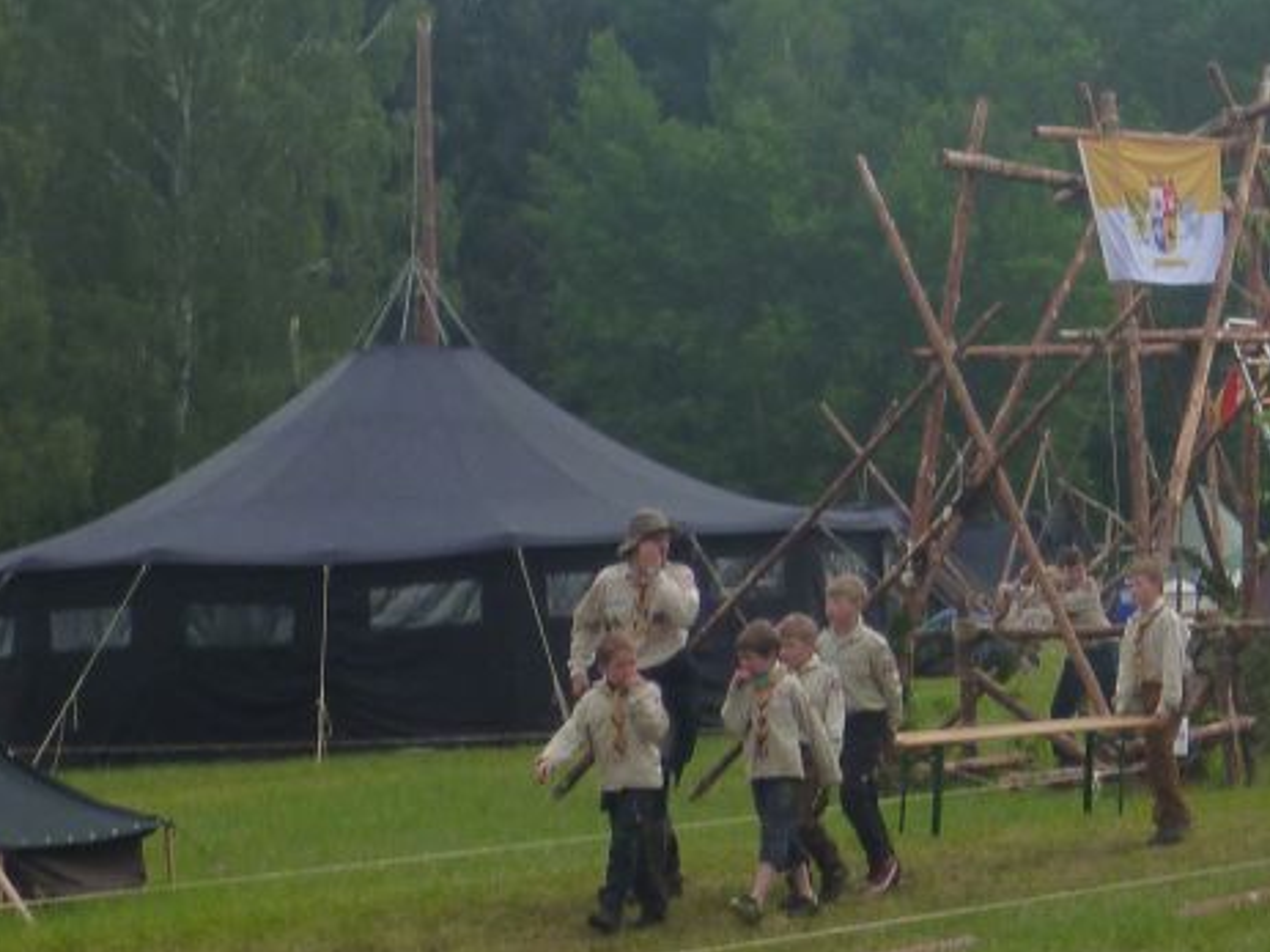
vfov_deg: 10.5
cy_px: 170
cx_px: 1382
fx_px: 5172
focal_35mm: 141
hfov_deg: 13.7
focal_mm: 9.1
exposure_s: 1/320
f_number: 4.7
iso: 125
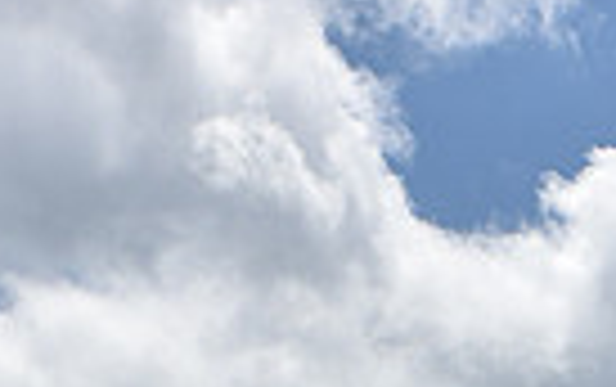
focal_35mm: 302
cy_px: 1174
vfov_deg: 4.2
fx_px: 5076
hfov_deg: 6.9
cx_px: 456
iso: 320
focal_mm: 70
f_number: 10
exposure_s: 1/1250
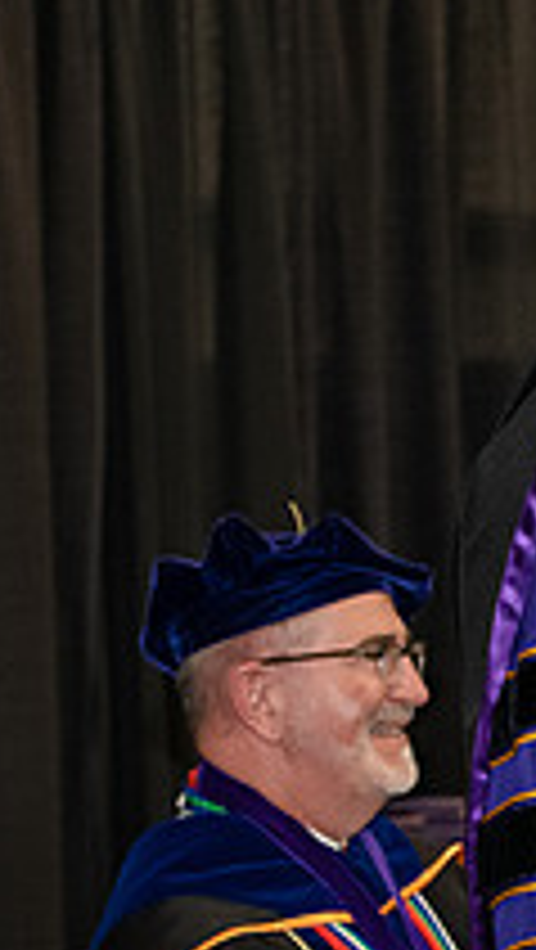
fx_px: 5447
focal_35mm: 216
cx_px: 1031
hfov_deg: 5.5
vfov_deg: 10.0
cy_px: 633
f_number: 5
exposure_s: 1/200
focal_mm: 75
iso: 2500
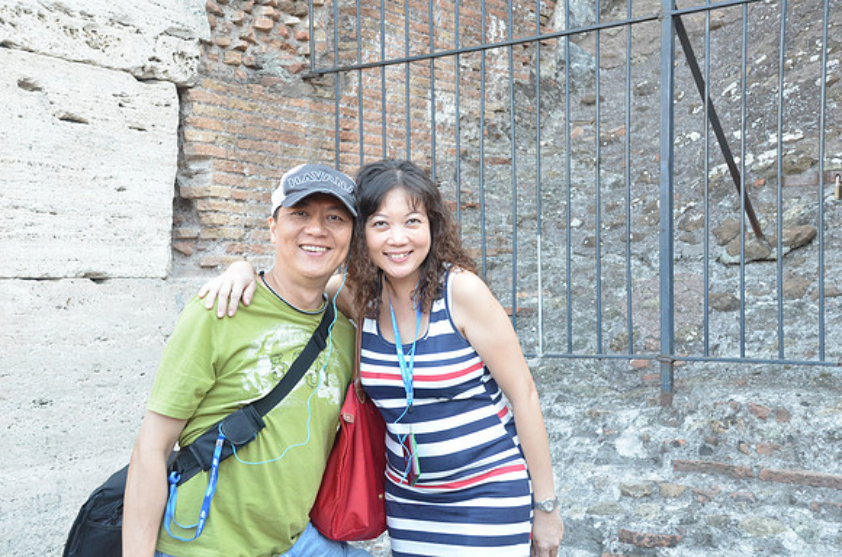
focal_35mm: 52
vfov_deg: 25.6
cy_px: 278
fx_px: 1225
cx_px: 421
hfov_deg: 37.9
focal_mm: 35
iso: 1000
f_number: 6.3
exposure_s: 1/100
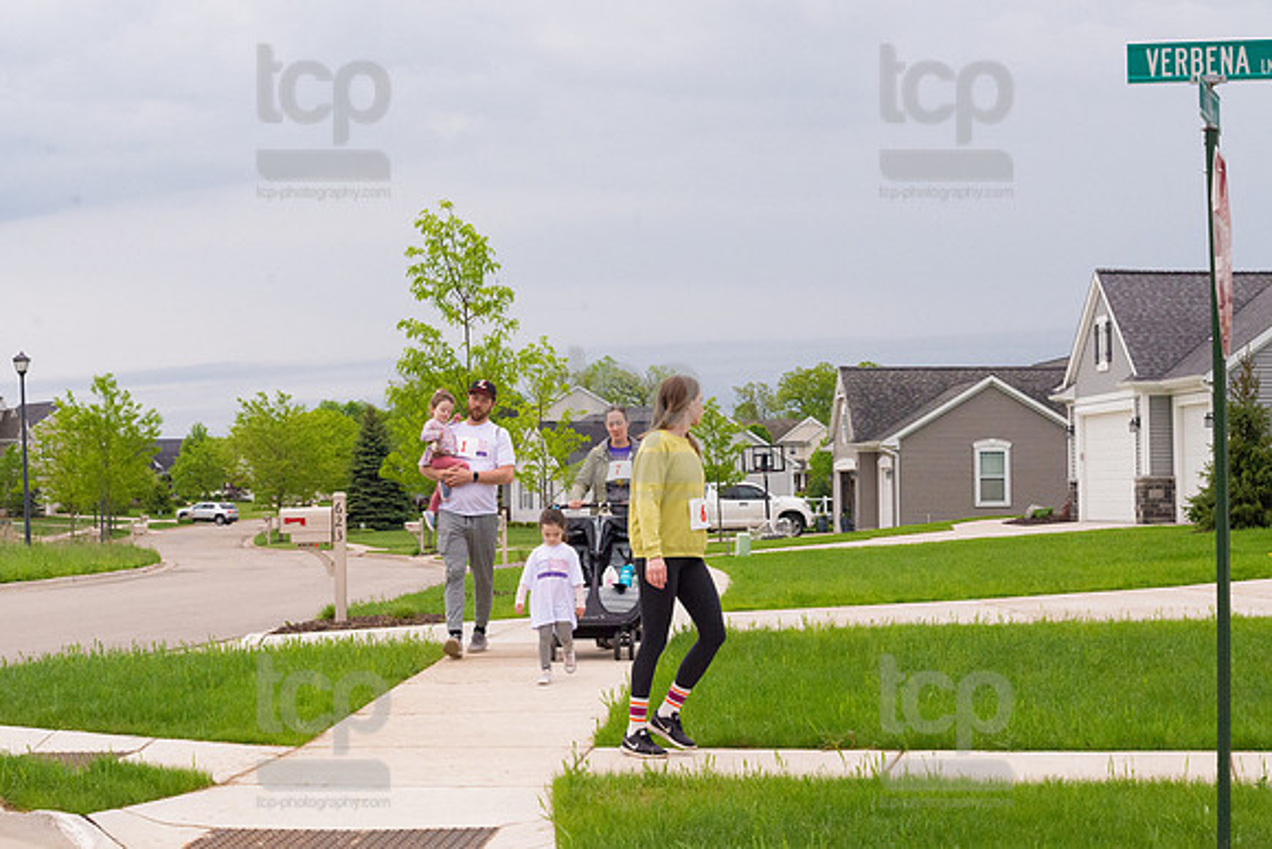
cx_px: 636
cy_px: 424
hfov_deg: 28.8
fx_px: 2474
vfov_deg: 19.5
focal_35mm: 70
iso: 4000
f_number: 10
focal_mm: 70
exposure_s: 1/1250
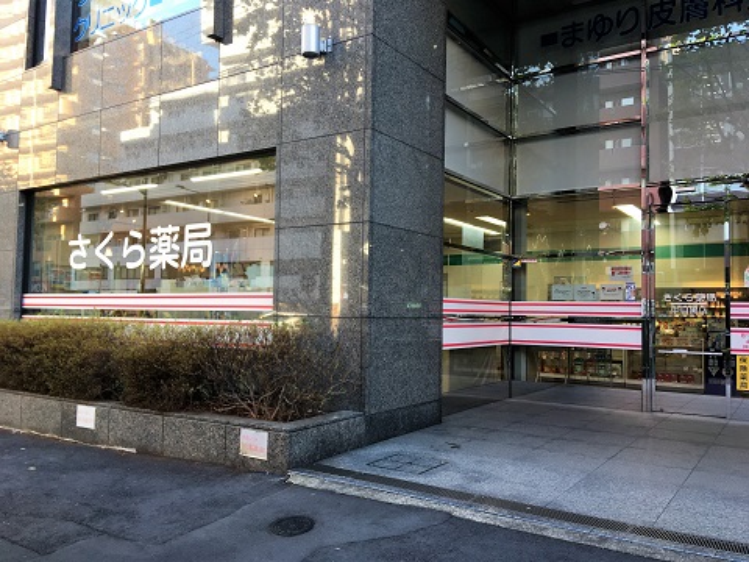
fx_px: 627
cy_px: 281
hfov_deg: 61.7
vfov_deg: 48.2
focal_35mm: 29
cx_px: 374
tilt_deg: +3.8
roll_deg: -1.4
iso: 32
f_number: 2.2
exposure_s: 1/60
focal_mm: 4.15
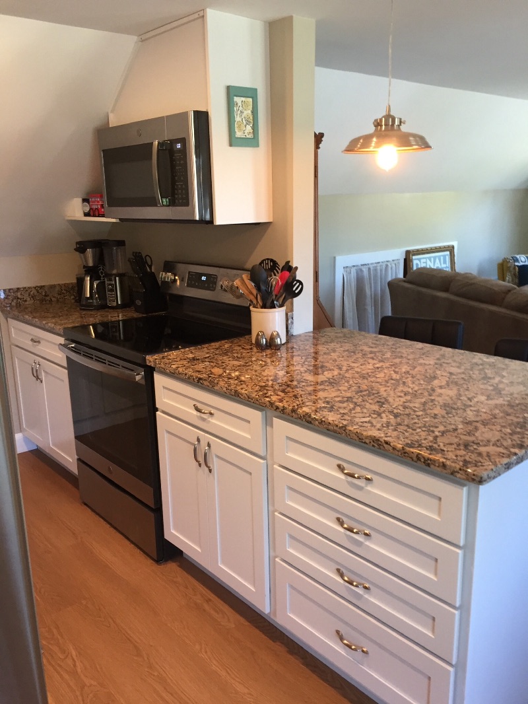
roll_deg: +1.0
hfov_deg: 48.2
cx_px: 264
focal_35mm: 29
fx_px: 590
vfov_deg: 61.6
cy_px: 352
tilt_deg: -16.0
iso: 100
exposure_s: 1/30
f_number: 2.2
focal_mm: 4.15
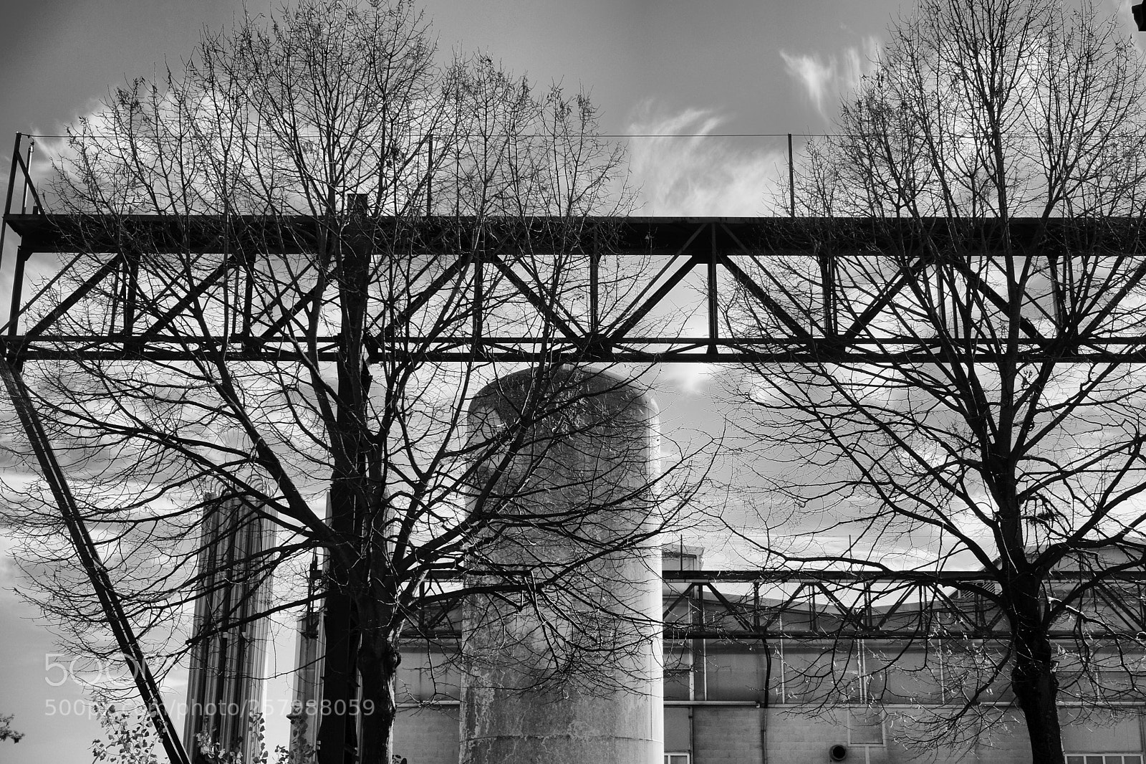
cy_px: 382
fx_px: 1496
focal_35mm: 47
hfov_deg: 41.9
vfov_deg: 28.6
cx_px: 573
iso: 800
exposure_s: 1/5400
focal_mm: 31.5
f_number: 4.5
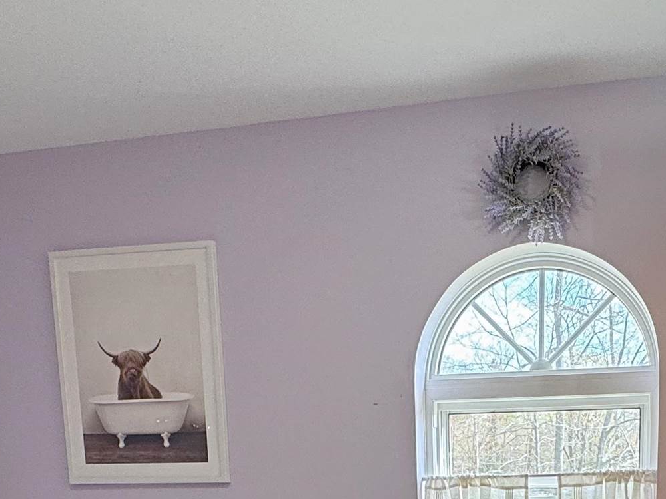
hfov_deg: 42.8
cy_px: 639
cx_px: 480
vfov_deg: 28.1
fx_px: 827
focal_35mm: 43
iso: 80
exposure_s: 1/120
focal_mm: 2.22
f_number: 2.2
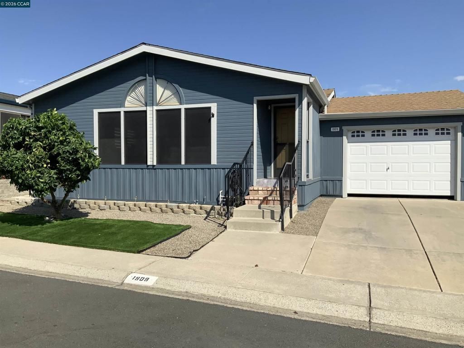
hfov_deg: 61.7
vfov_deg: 48.2
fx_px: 389
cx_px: 232
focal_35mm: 29
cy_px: 174
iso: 16
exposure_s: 1/2801
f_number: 1.8
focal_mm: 3
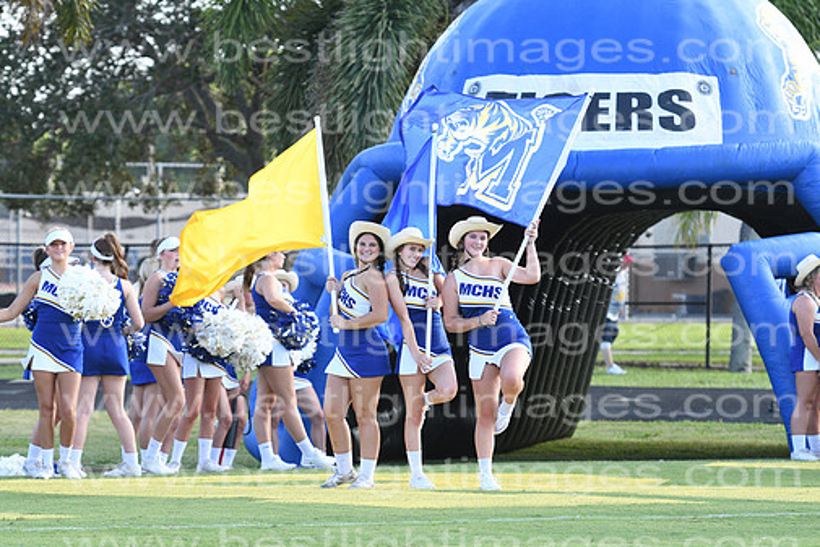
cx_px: 432
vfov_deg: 5.7
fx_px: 5491
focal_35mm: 241
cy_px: 299
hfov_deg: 8.5
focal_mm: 140
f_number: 5.6
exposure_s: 1/250
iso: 220
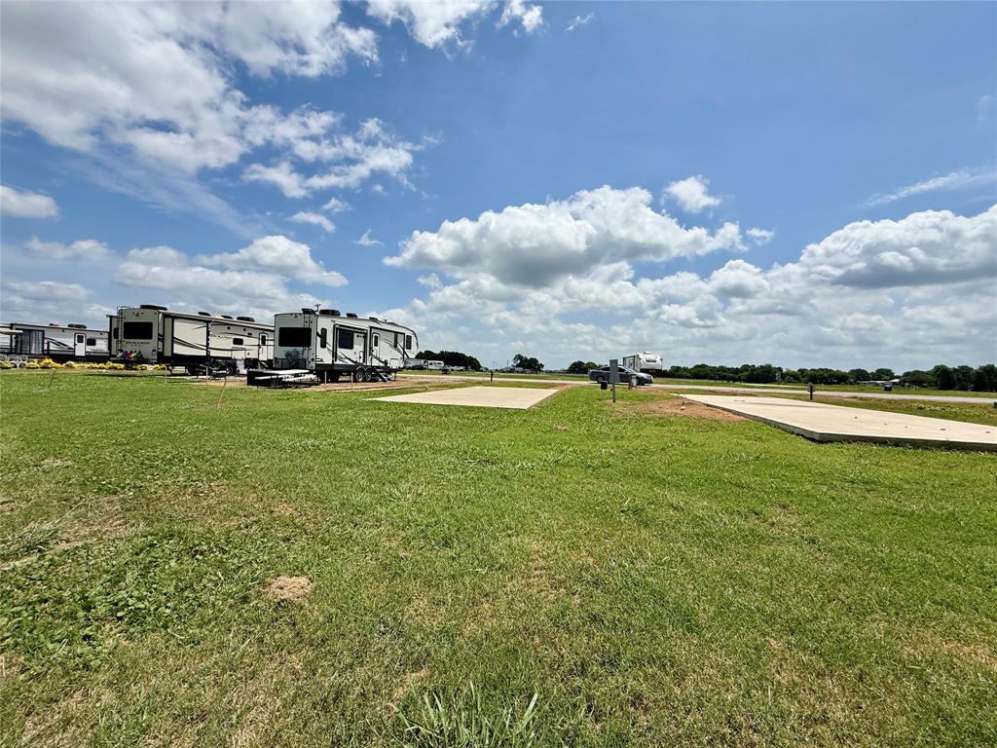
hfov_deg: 102.1
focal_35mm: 14
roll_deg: -0.8
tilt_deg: +0.1
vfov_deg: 85.7
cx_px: 498
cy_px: 374
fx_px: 403
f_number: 2.2
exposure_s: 1/5155
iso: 50
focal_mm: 2.22
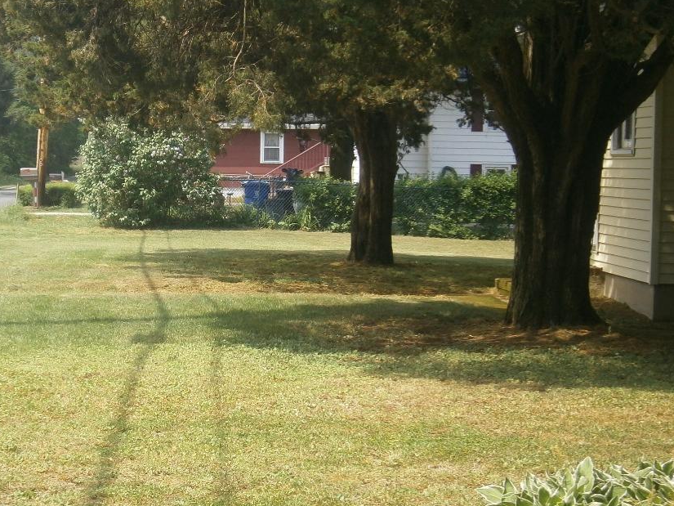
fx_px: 1597
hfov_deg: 23.7
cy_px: 255
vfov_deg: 18.0
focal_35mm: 82
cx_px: 193
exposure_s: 1/50
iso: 80
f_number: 9.7
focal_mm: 8.3
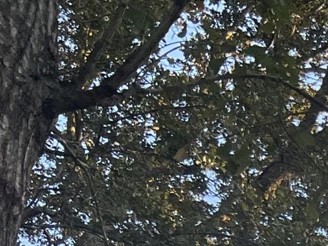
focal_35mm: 150
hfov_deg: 10.8
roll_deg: +0.6
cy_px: 659
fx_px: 1421
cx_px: 840
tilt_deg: +15.7
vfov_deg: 8.7
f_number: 1.5
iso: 50
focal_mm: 5.7
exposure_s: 1/575
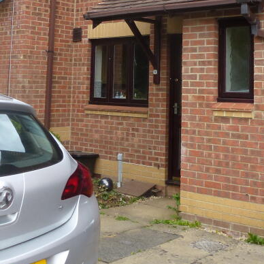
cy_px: 24
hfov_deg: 30.4
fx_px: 483
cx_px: 174
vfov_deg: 29.3
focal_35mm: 56
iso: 200
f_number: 3.5
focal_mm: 4.3
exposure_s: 1/250
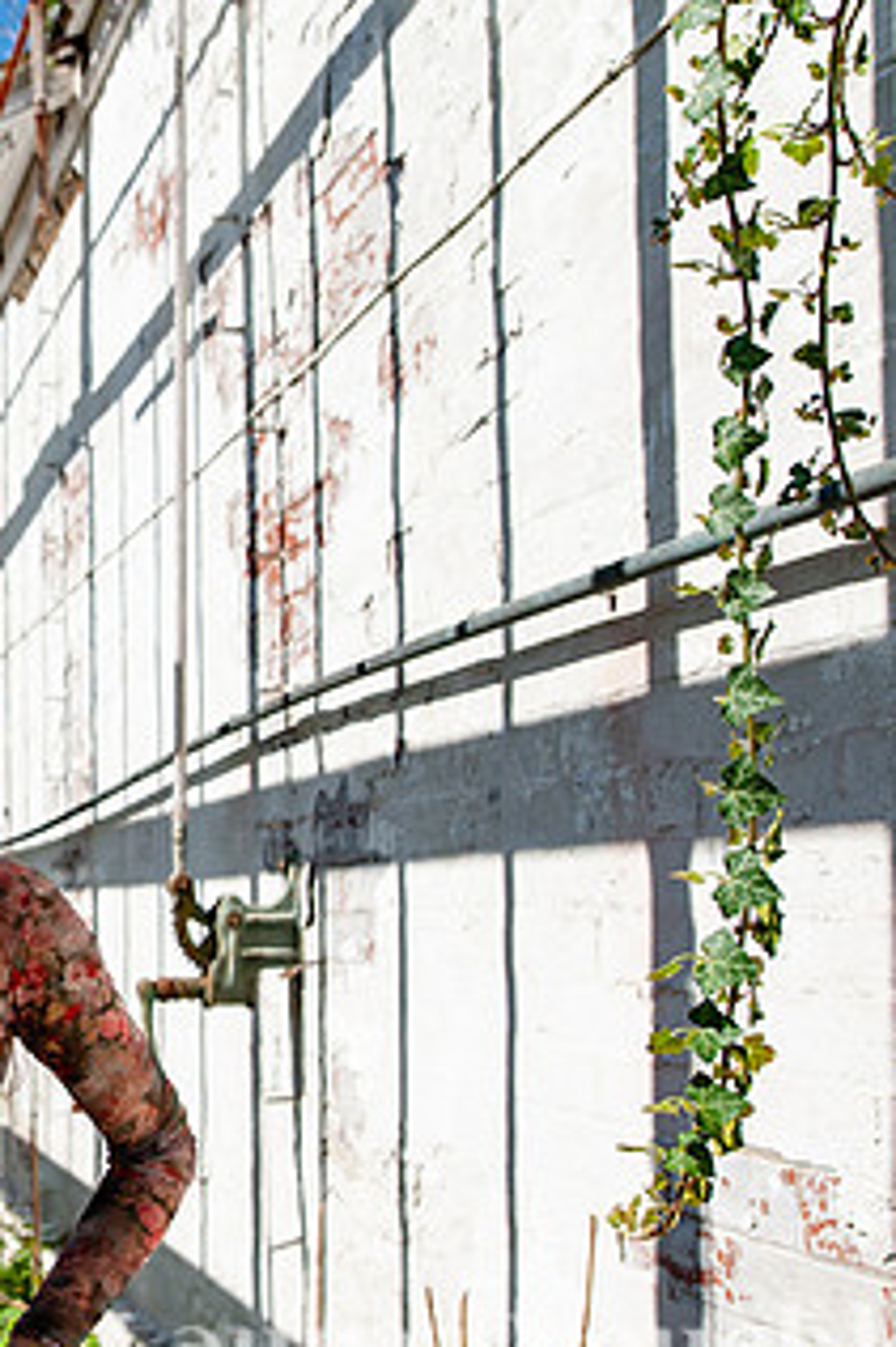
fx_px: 1682
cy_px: 723
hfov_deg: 26.4
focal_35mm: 45
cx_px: -186
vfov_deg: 43.6
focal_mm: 24
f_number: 3.5
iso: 200
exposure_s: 1/2000
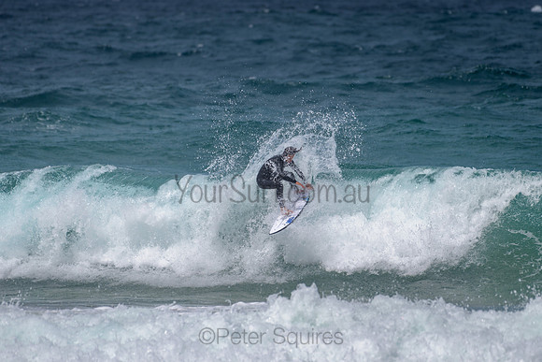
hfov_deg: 3.4
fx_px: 9236
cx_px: 319
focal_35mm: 613
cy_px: 148
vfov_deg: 2.2
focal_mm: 500
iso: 64
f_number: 5.6
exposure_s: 1/2000
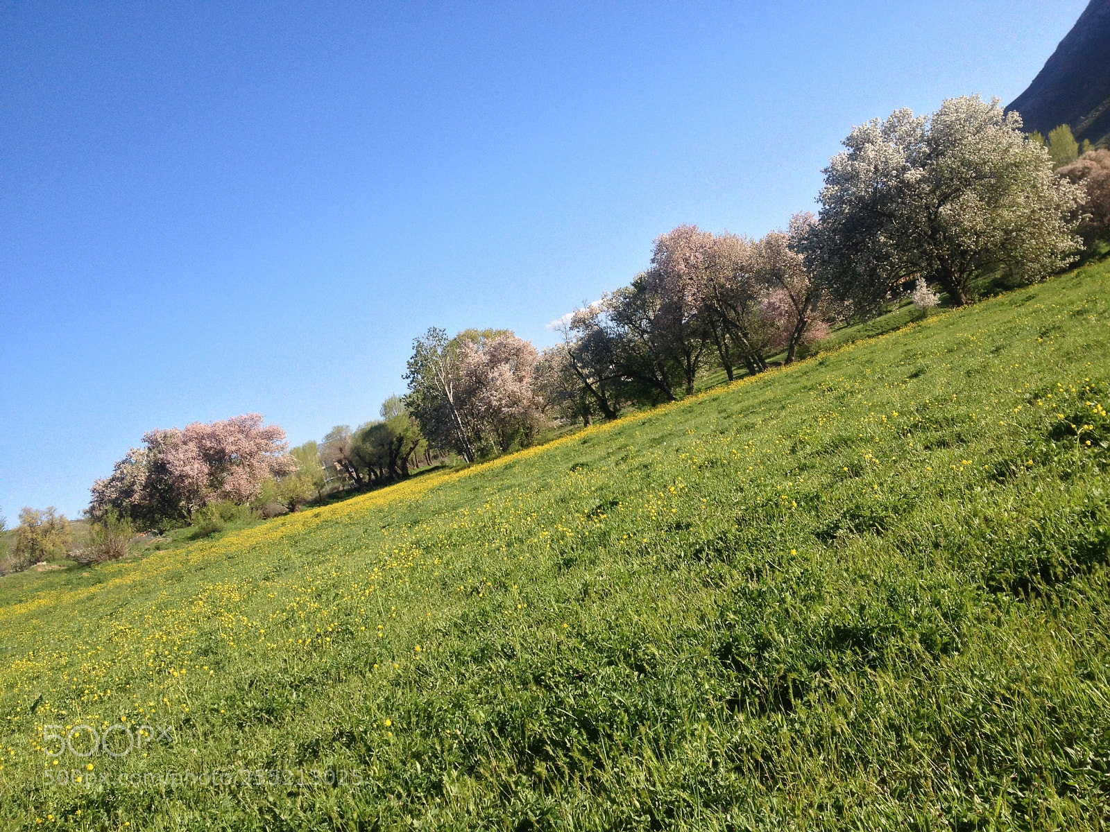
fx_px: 1122
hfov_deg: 52.6
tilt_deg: -2.3
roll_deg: +19.5
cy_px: 416
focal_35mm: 35
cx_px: 555
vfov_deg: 40.7
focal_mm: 4.28
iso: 50
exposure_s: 1/1082
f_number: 2.4
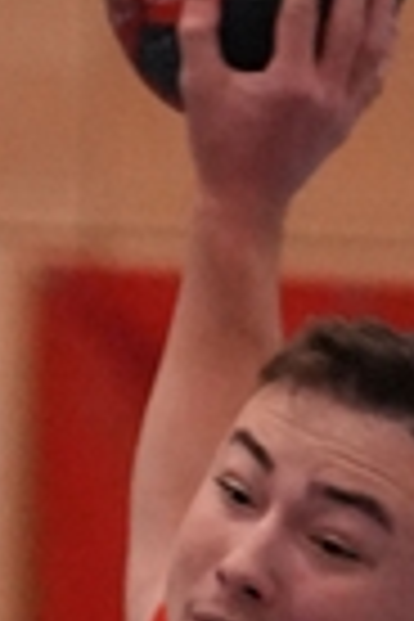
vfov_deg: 2.1
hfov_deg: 1.4
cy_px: 1692
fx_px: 16576
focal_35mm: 961
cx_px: -68
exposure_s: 1/1000
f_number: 2.8
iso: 12800
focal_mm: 147
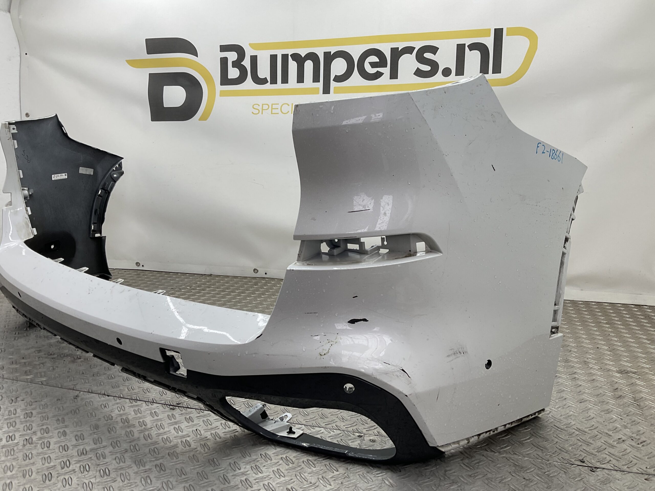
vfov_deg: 48.2
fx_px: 549
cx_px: 328
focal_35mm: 29
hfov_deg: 61.7
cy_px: 246
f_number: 1.8
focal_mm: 3
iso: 16
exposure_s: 1/100
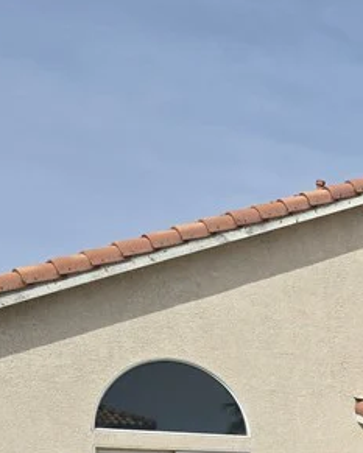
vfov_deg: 22.3
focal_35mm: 79
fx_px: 1060
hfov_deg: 15.9
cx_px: 687
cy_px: 540
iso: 12
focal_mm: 6.3
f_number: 1.7
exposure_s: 1/1597
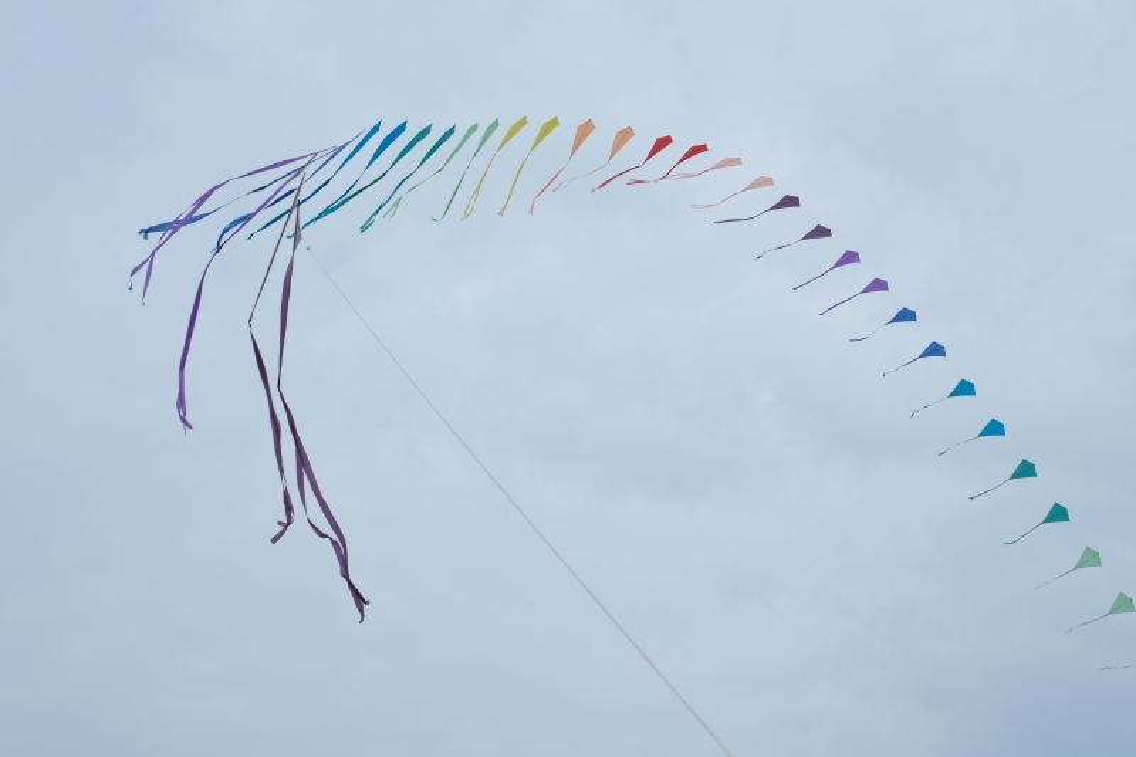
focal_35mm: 50
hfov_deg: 39.6
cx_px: 568
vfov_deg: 27.0
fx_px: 1577
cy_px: 378
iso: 200
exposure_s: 1/500
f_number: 8
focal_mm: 33.2
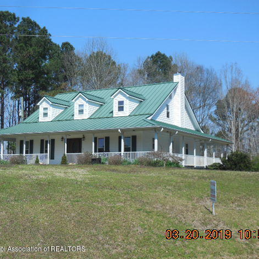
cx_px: 110
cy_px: 129
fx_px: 466
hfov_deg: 31.0
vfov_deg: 31.1
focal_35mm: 55
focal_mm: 8.2
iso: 125
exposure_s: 1/1600
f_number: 3.8
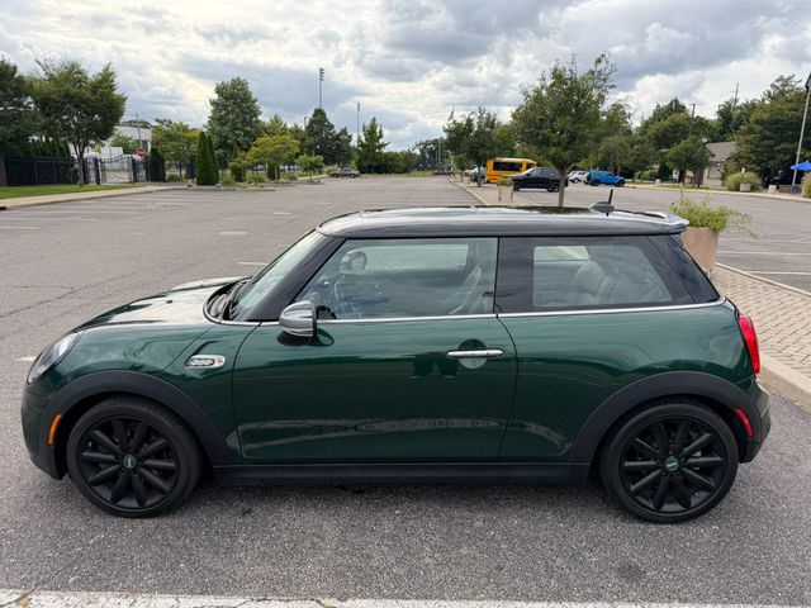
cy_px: 304
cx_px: 406
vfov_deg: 56.8
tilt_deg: -13.2
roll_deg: -1.1
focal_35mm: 24
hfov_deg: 71.6
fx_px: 562
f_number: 1.78
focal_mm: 6.76
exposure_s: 1/2611
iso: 100
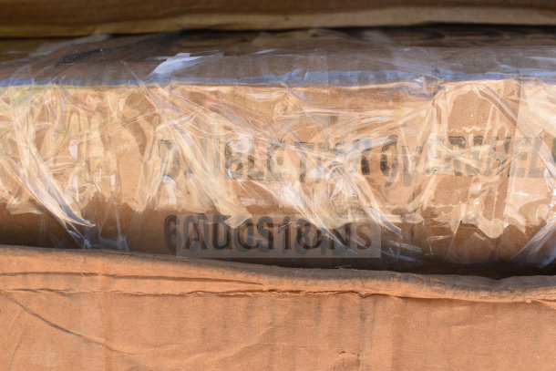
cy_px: 186
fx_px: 649
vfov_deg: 31.9
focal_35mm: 42
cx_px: 278
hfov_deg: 46.4
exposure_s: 1/200
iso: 200
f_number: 7.1
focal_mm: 28
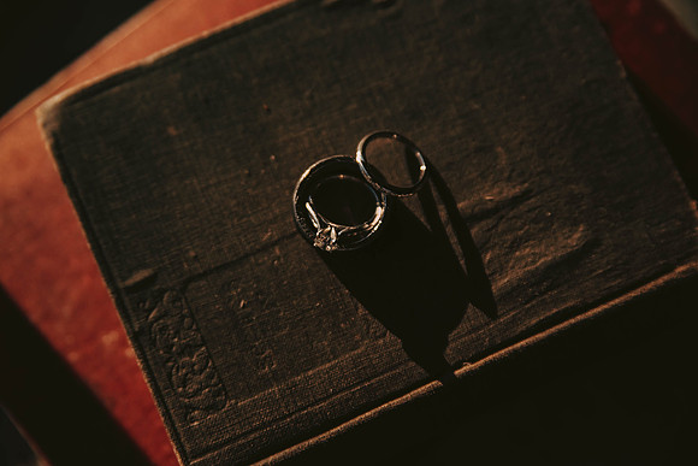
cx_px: 349
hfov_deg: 27.0
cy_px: 233
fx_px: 1454
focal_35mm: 75
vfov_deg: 18.2
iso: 320
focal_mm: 75
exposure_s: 1/2500
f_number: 2.8
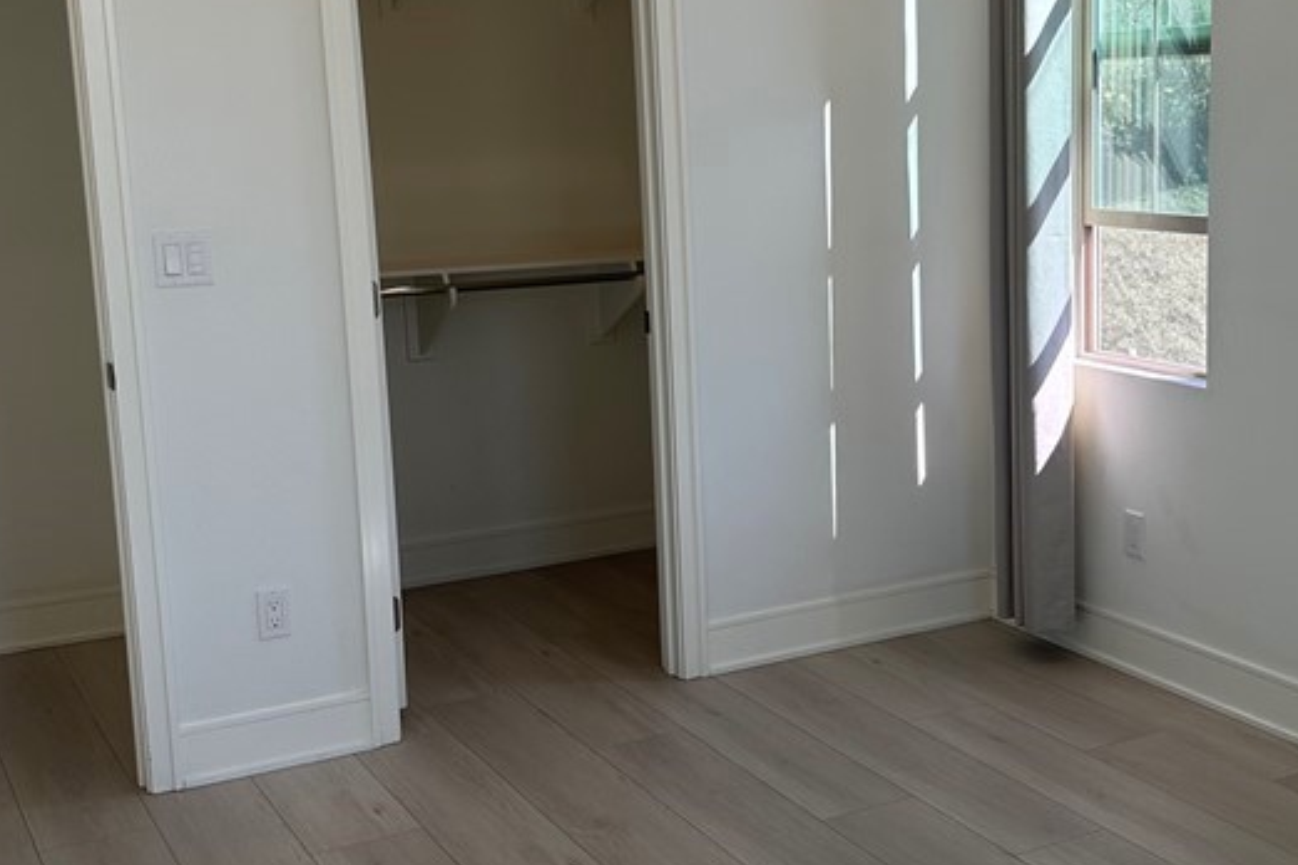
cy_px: 405
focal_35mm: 49
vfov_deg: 27.5
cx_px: 888
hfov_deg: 39.8
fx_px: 1767
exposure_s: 1/564
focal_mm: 6.86
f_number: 1.78
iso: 80
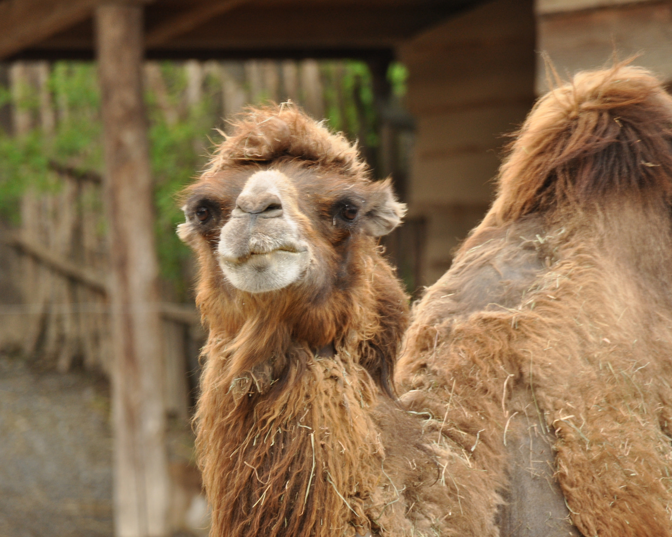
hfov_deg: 4.2
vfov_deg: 3.4
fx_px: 9128
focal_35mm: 459
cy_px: 269
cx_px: 311
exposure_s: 1/160
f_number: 6.3
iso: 450
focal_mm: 270
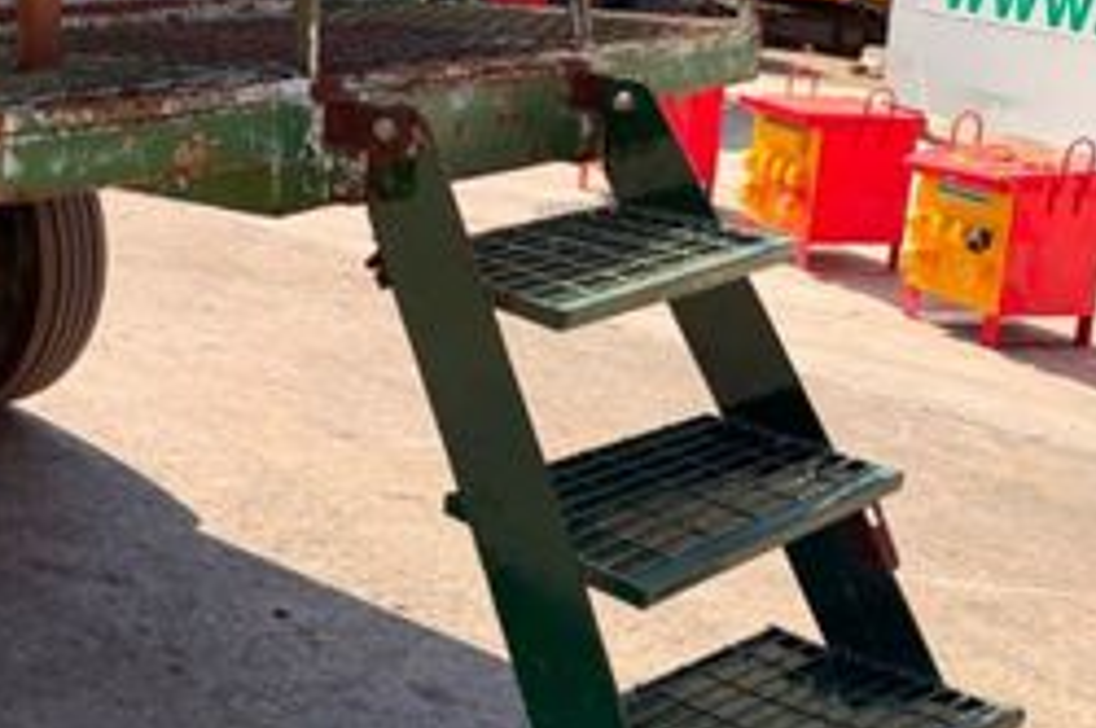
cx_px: -175
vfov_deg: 21.8
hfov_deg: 29.4
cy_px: 13
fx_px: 1824
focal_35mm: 60
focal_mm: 6.76
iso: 100
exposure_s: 1/3425
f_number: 1.78
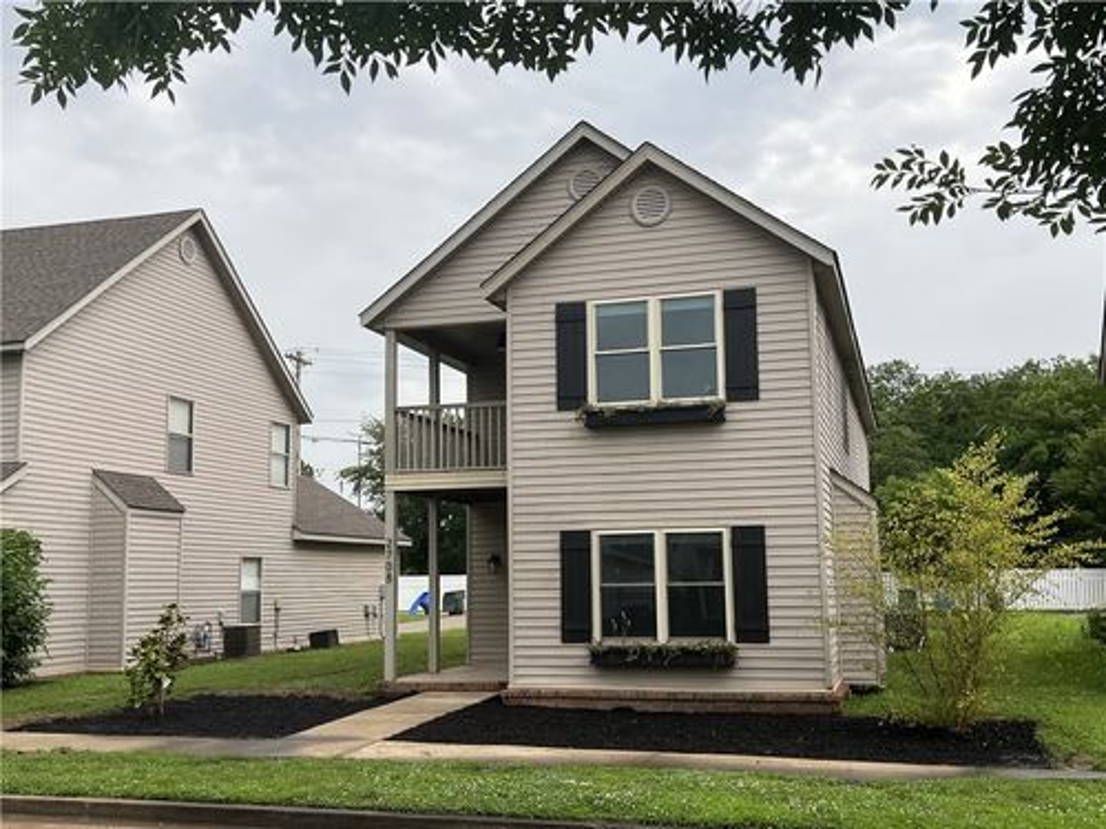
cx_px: 553
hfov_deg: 50.1
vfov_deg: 38.7
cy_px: 414
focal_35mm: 37
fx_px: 1182
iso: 50
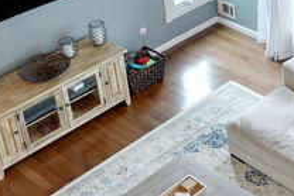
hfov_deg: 23.8
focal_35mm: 77
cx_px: 359
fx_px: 629
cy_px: -43
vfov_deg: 16.9
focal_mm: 16
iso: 200
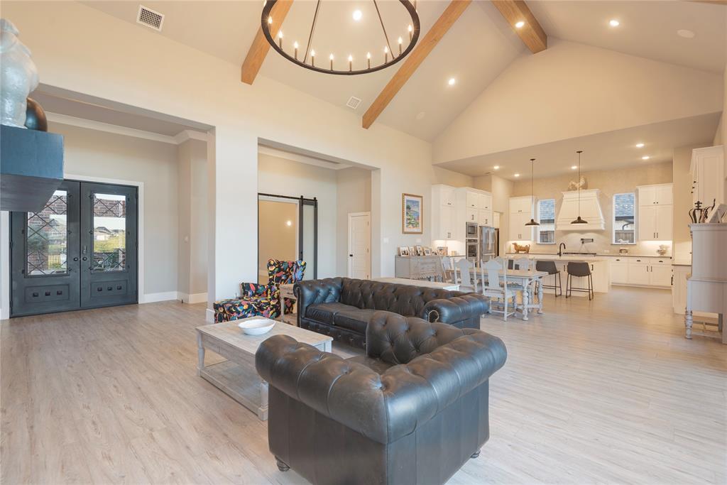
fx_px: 323
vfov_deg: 73.8
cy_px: 242
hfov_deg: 96.7
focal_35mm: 16
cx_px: 364
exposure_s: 1/1.67
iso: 100
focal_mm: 16
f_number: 7.1
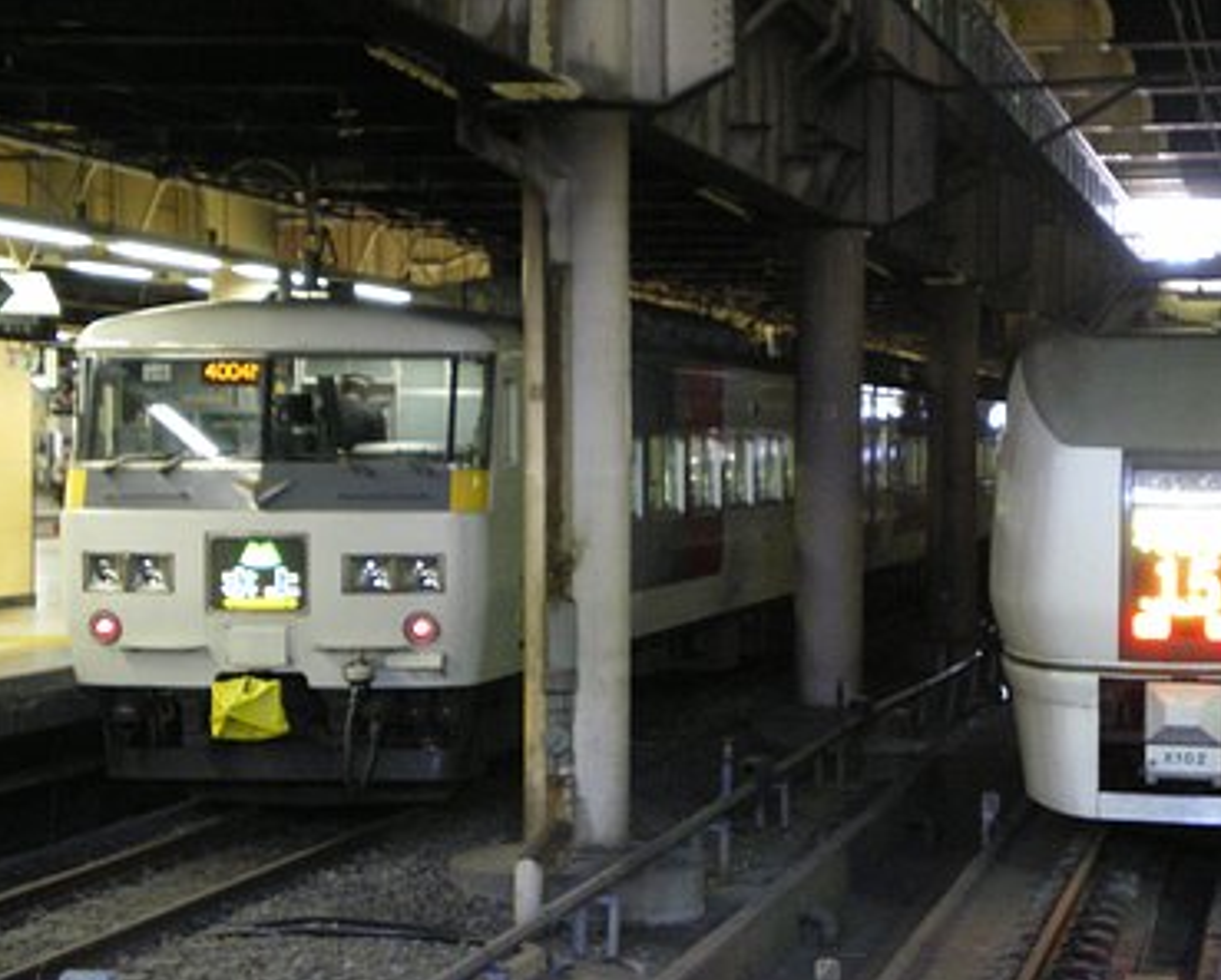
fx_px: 3328
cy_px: 523
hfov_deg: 20.7
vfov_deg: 16.7
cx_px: 761
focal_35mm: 92
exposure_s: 1/10
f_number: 4.4
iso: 400
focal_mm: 11.3
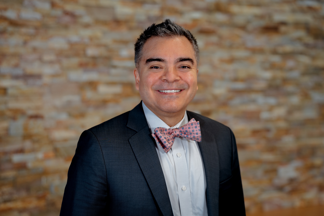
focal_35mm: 66
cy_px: 108
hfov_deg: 30.5
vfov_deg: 20.6
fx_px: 594
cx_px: 162
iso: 320
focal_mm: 66
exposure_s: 1/200
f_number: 2.8
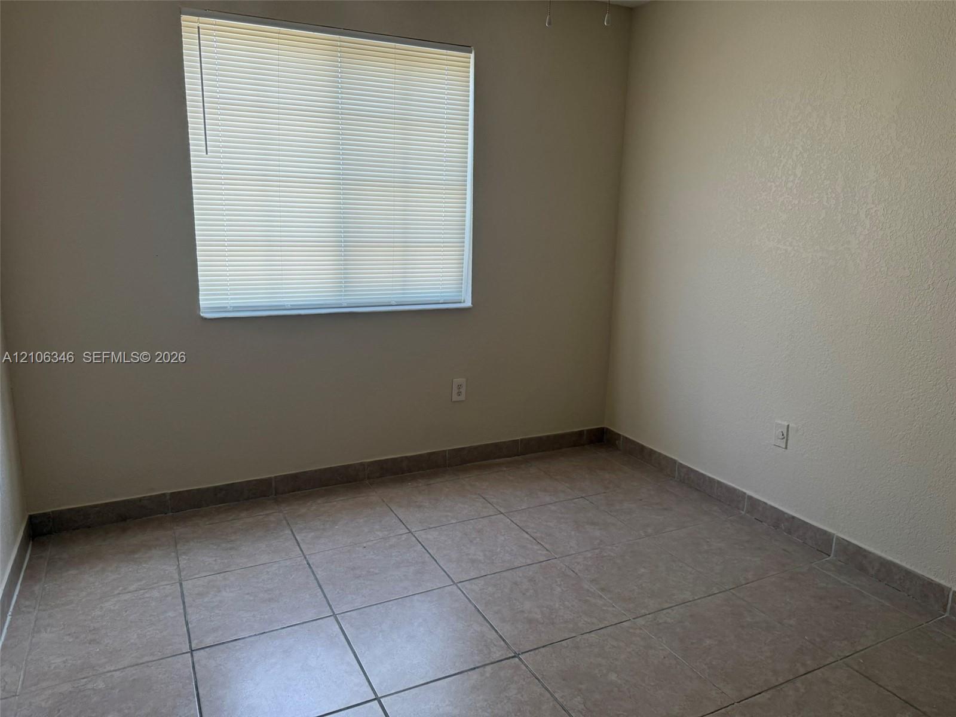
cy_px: 358
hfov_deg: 71.6
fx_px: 663
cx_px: 478
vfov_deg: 56.8
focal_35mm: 24
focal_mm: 6.76
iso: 100
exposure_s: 1/121
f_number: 1.78
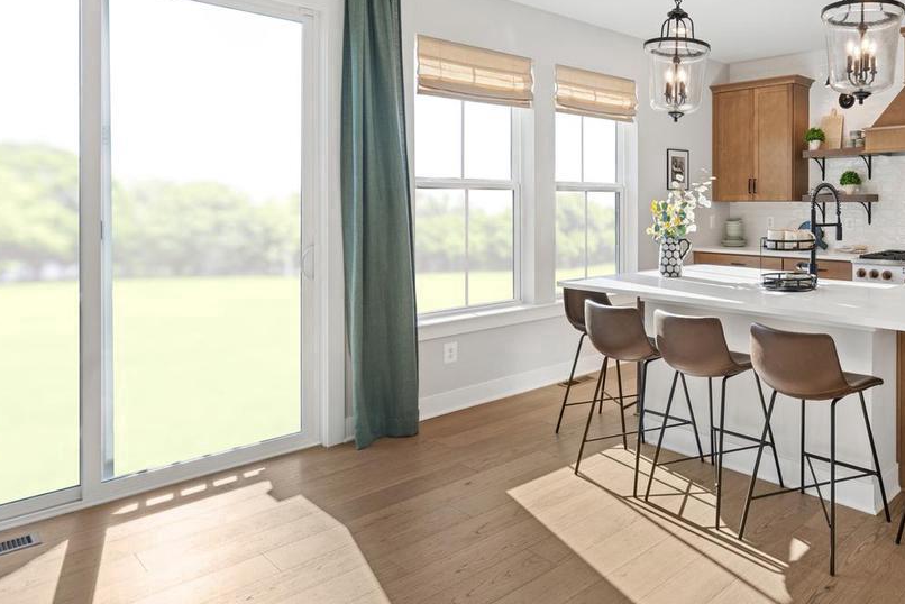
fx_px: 629
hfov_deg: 66.0
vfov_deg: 50.2
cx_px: 703
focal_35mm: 25
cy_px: 191
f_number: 9
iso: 100
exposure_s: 1/60
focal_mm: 14
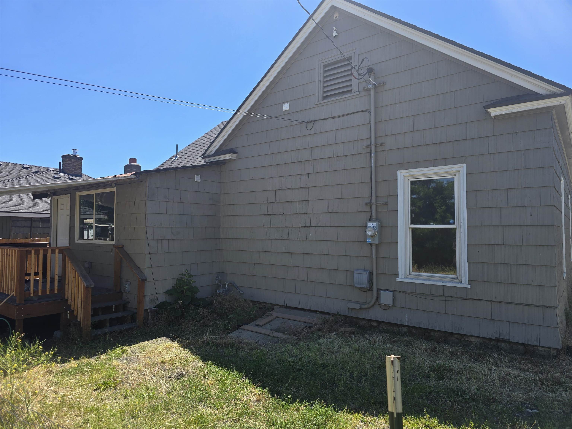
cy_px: 214
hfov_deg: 73.9
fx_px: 380
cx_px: 286
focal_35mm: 23
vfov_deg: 58.9
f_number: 1.7
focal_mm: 6.3
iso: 12
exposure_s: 1/489
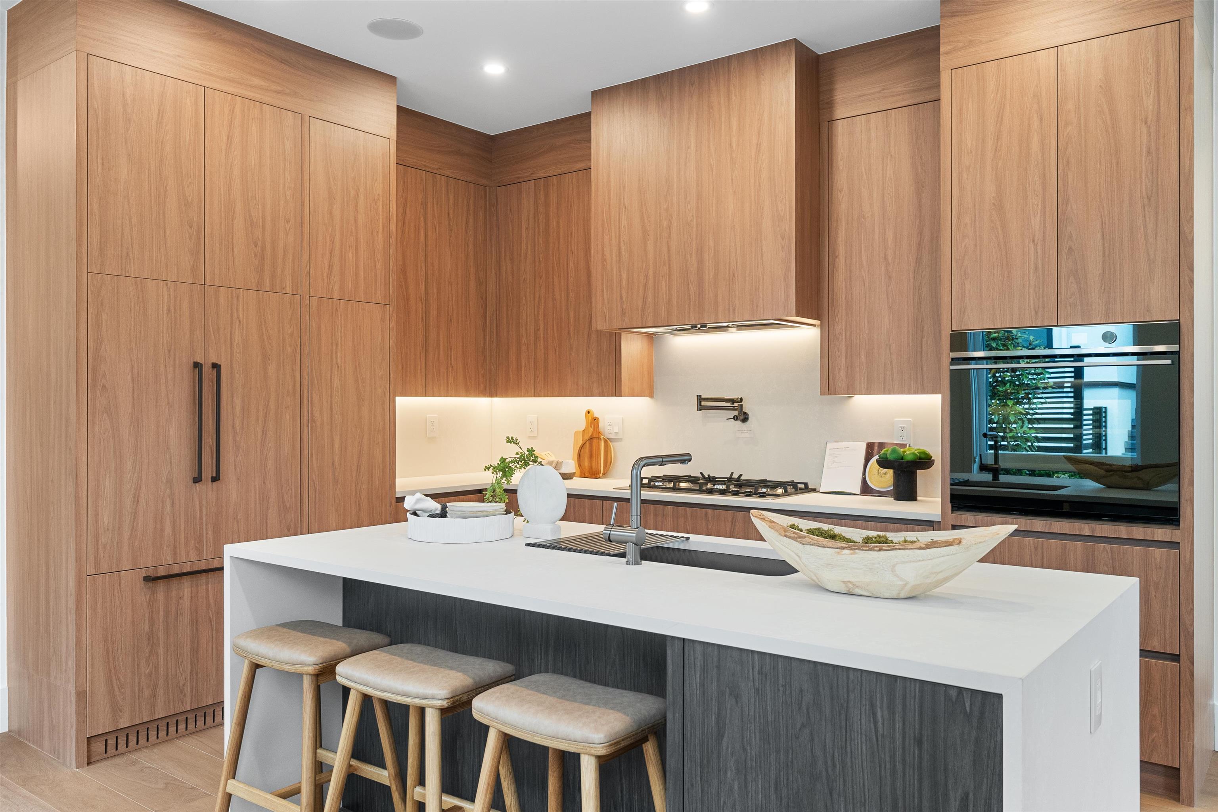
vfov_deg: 46.4
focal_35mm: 28
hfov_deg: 65.5
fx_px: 947
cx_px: 609
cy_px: 406
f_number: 4.5
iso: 800
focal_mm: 19
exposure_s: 1/10
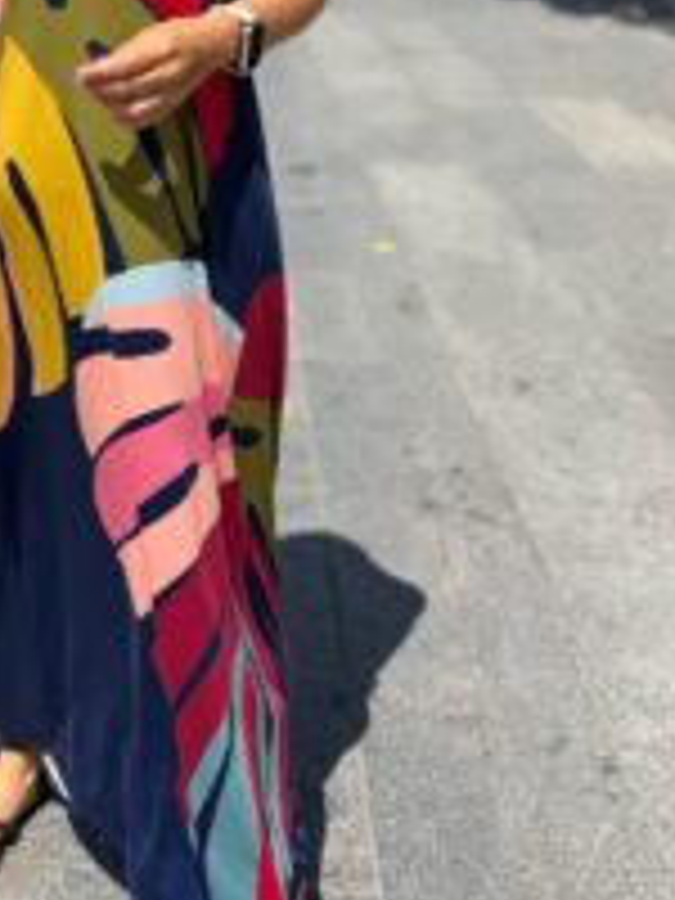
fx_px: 1248
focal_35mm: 48
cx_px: 63
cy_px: 72
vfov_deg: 36.9
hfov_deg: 29.0
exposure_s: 1/5714
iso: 80
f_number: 1.78
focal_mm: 6.76
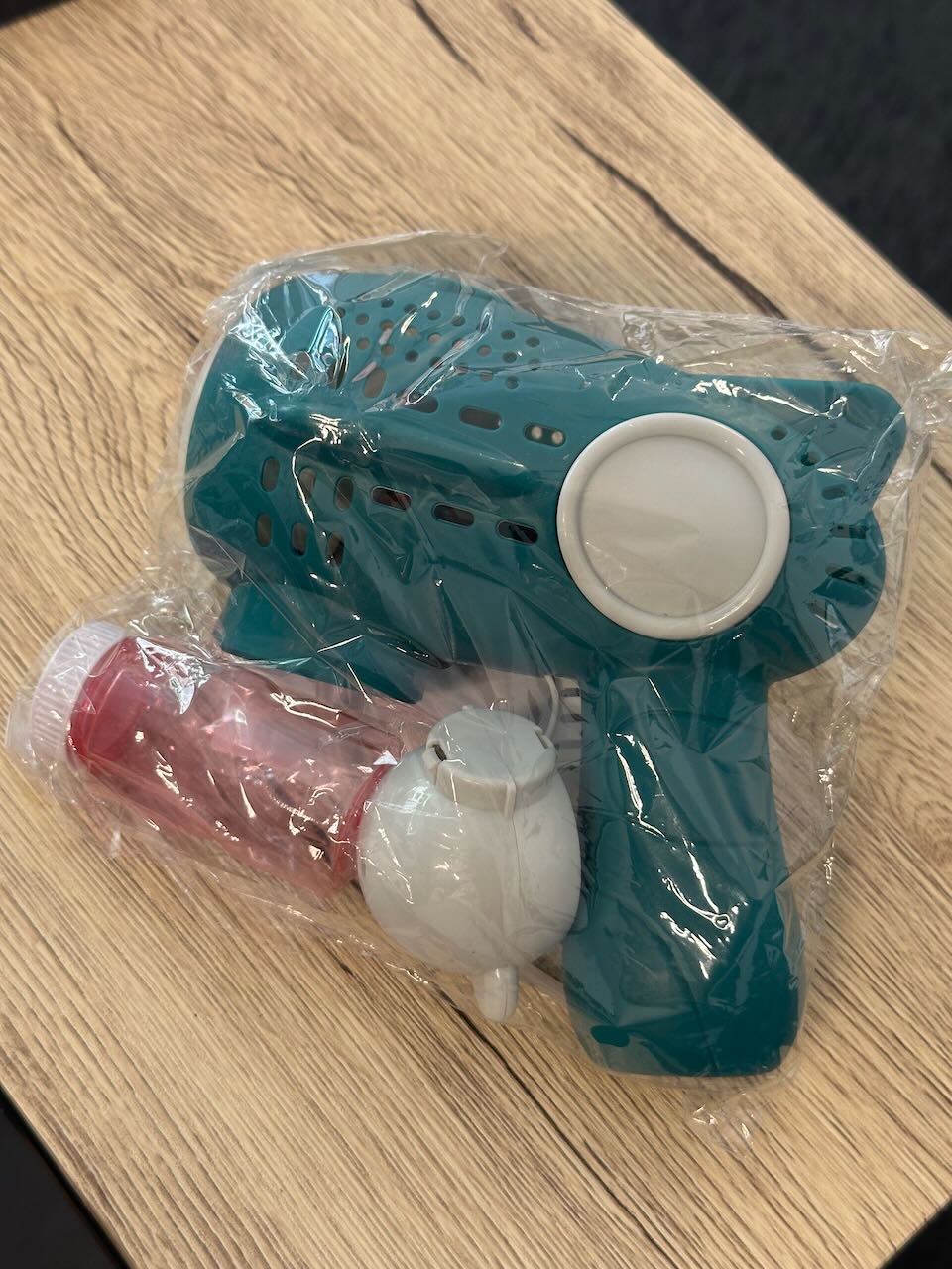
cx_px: 476
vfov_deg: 39.7
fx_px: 1760
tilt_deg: -64.7
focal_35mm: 48
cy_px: 634
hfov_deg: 30.3
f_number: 1.78
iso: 100
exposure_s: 1/50
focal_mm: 6.86
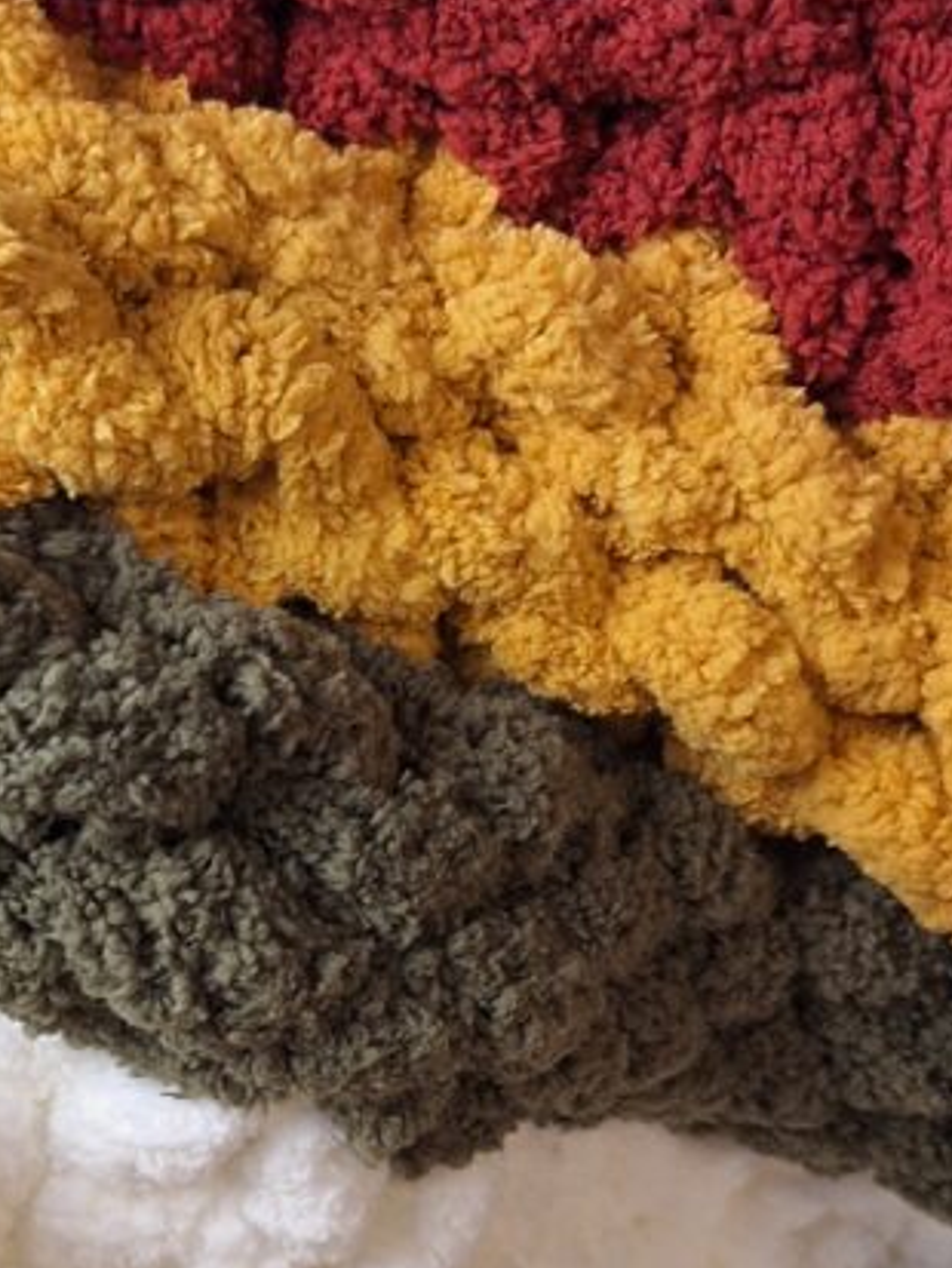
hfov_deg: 25.2
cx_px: 184
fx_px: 2089
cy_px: 804
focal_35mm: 57
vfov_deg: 33.6
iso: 80
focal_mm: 5.54
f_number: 1.8
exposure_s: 1/40
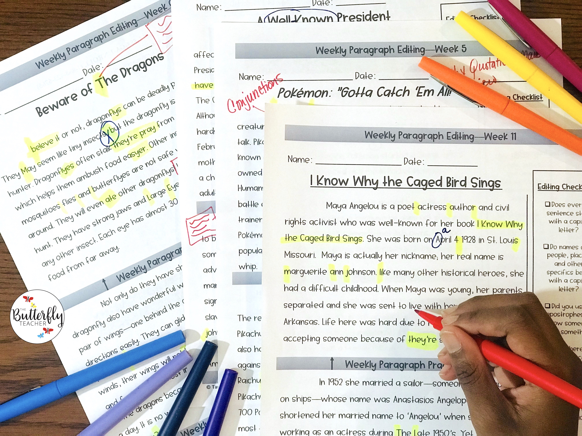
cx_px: 291
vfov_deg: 25.7
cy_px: 218
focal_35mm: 57
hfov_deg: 33.8
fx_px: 958
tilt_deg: -86.7
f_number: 2.8
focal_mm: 6.6
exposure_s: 1/60
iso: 320
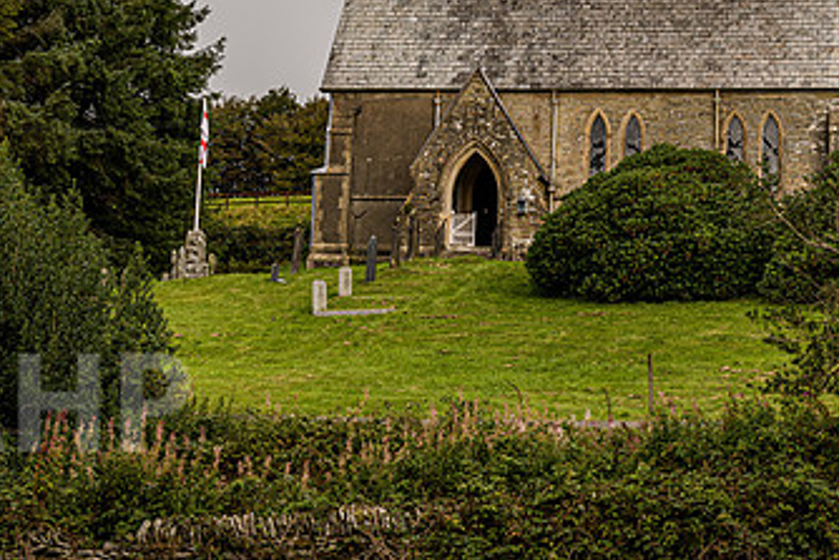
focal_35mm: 98
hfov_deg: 20.8
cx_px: 535
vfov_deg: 13.9
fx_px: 2285
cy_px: 132
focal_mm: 55
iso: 250
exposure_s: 1/640
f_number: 5.6
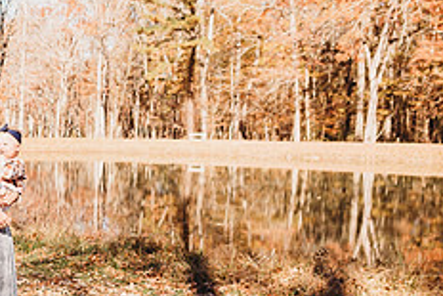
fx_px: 739
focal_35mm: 60
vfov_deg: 22.6
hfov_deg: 29.2
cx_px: -76
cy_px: 190
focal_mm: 24
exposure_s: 1/1600
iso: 100
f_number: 2.8
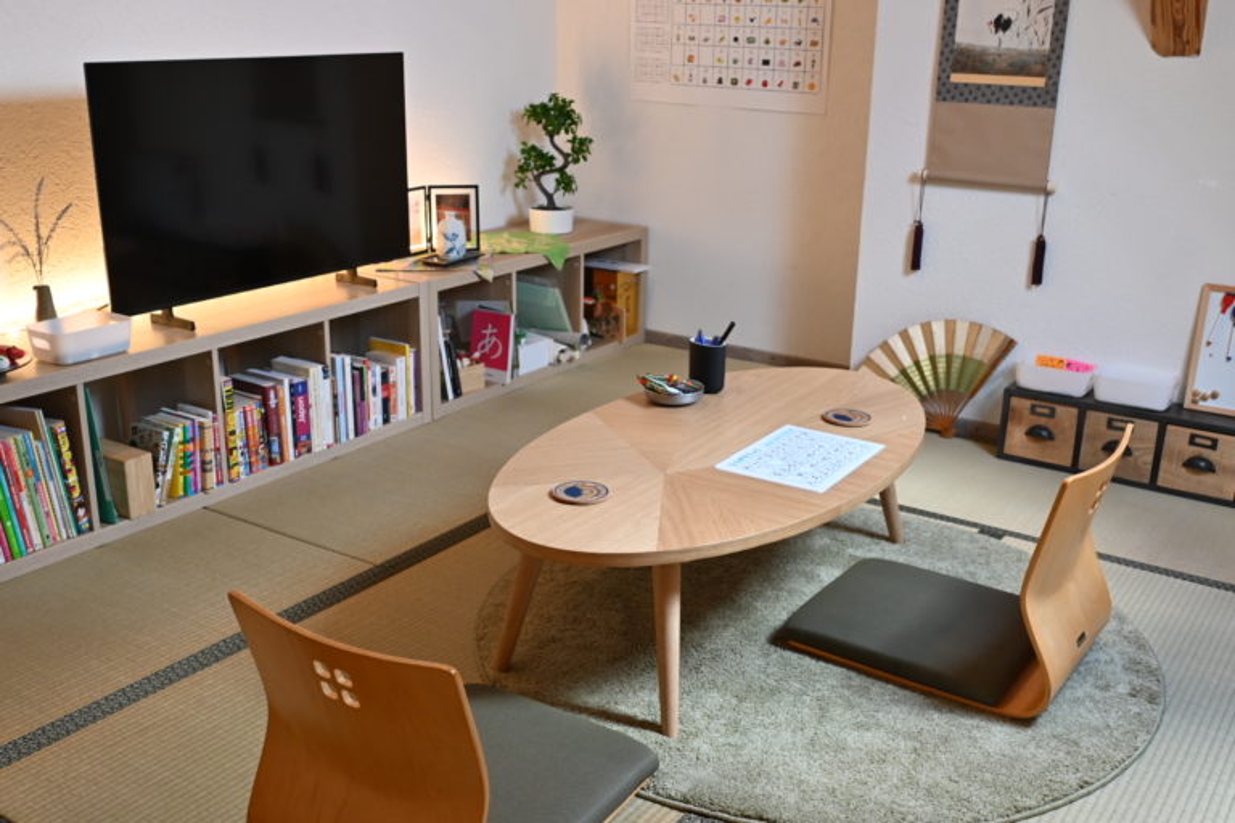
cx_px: 618
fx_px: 1235
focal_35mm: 36
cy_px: 412
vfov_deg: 36.9
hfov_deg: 53.1
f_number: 4
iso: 800
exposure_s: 1/100
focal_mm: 24
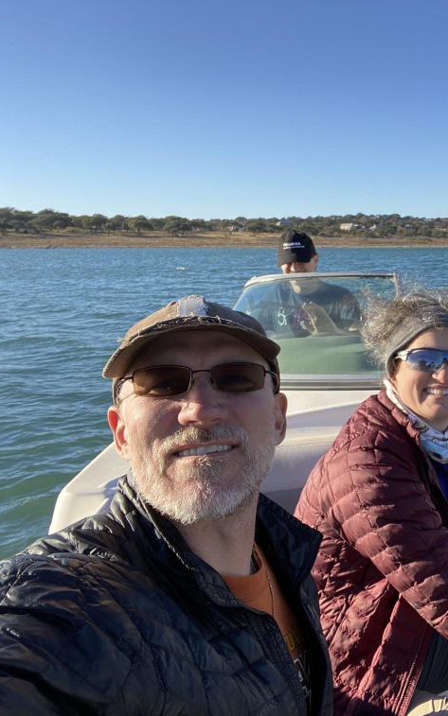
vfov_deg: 58.1
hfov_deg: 34.3
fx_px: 645
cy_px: 355
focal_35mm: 33
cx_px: 463
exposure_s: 1/392
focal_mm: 2.71
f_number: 2.2
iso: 25
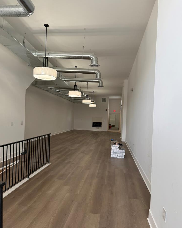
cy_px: 122
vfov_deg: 66.0
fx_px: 175
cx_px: 90
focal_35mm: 26
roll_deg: -2.0
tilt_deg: -0.1
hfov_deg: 54.9
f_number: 1.78
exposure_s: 1/140
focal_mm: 6.76
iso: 160
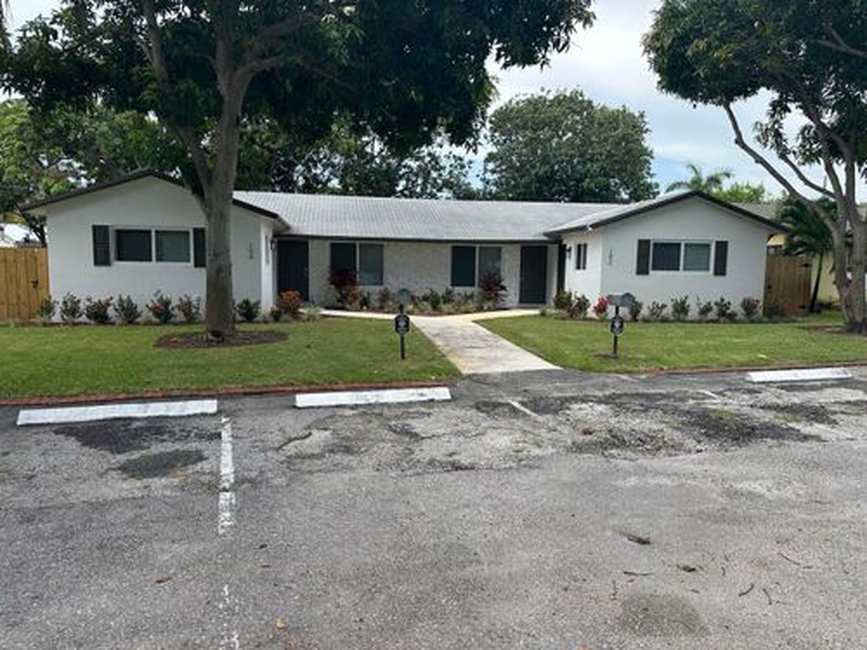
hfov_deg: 71.6
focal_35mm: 24
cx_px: 434
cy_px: 325
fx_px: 601
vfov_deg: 56.8
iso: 80
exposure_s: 1/1357
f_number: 1.78
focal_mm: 6.86
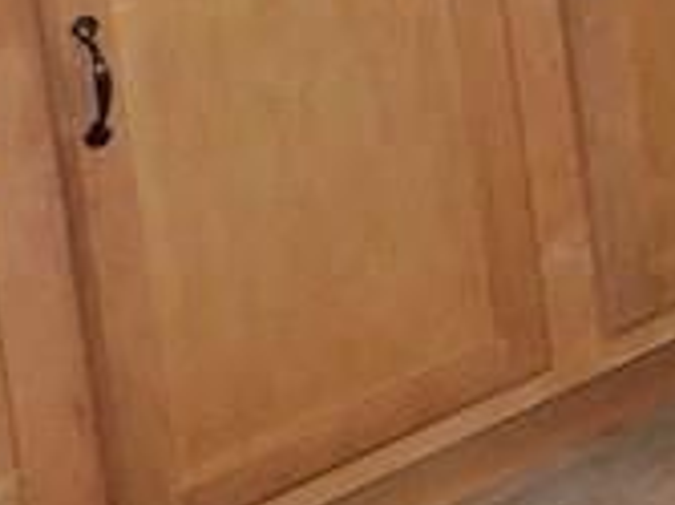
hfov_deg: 10.3
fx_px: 2747
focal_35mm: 141
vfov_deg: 9.7
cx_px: 2013
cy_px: -566
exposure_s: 1/30
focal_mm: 4
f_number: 3
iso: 200
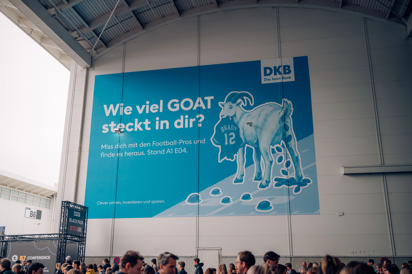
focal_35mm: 35
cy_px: 137
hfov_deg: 54.4
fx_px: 401
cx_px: 206
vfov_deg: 37.9
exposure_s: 1/800
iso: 64
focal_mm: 35
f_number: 2
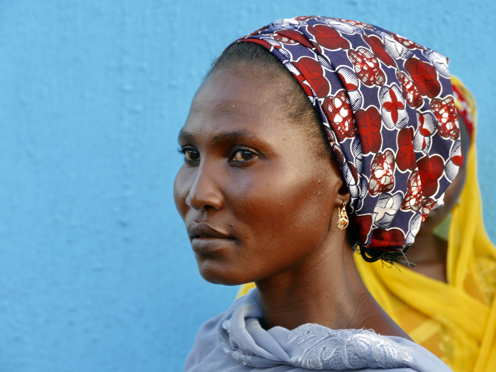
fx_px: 1963
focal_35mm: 137
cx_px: 272
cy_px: 186
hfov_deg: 14.4
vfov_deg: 10.8
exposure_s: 1/80
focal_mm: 45.89
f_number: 3.9
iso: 160
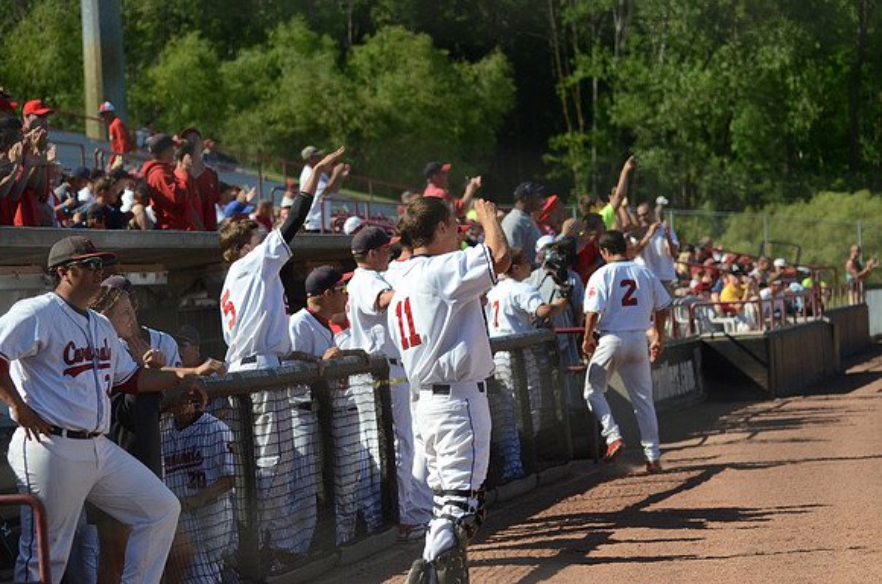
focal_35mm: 142
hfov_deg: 14.4
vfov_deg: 9.6
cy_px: 292
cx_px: 441
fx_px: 3484
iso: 1000
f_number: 4.5
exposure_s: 1/8000
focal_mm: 95
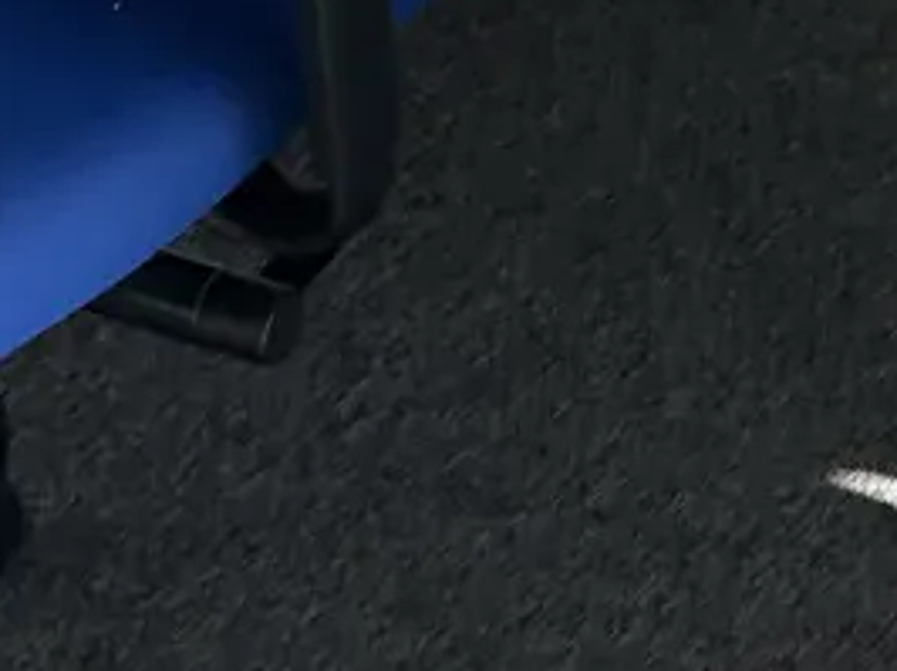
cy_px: -509
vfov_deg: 7.7
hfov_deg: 10.5
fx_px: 4867
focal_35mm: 188
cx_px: 347
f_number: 1.5
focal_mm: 5.7
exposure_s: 1/146
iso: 40
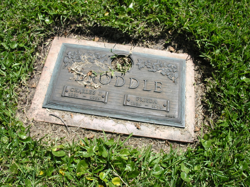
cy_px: 94
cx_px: 125
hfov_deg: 52.6
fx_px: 253
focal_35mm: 35
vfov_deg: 40.7
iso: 50
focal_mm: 8.9
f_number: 5
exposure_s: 1/355
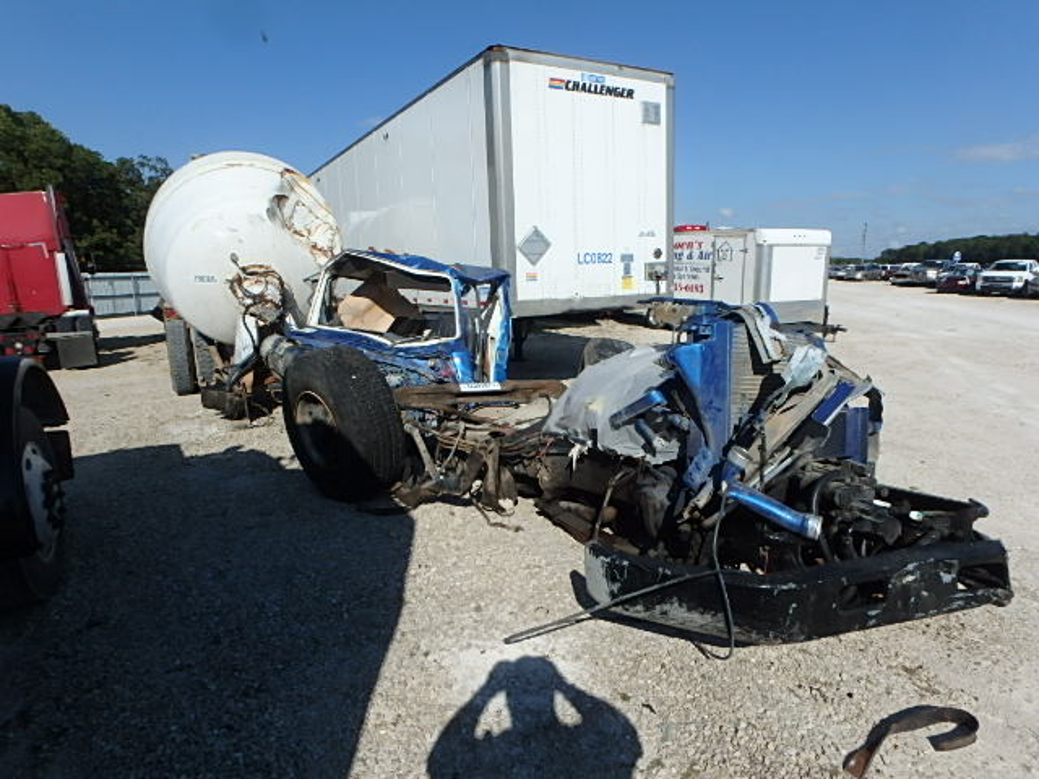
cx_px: 520
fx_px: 630
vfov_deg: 63.4
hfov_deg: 79.0
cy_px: 390
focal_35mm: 21
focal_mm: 3.7
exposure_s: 1/800
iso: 125
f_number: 6
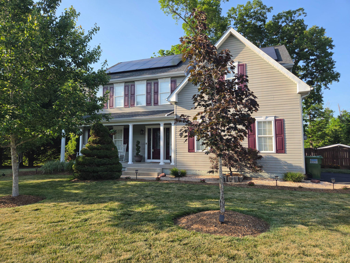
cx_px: 175
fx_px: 233
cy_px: 132
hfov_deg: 73.9
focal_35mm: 23
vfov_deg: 58.9
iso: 80
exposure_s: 1/1628
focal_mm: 5.4
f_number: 1.8
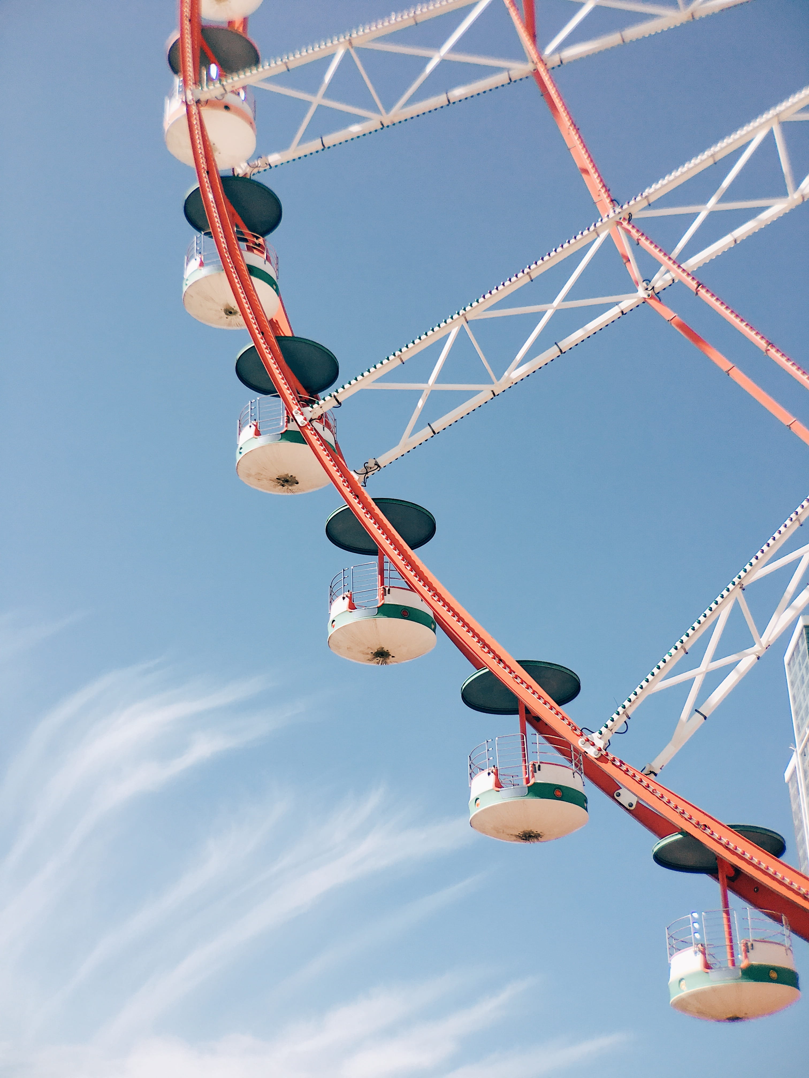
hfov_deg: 48.2
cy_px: 539
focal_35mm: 29
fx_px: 904
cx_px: 404
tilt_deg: +28.8
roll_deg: +0.8
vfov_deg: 61.7
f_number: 2.2
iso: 25
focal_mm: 4.15
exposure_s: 1/1748
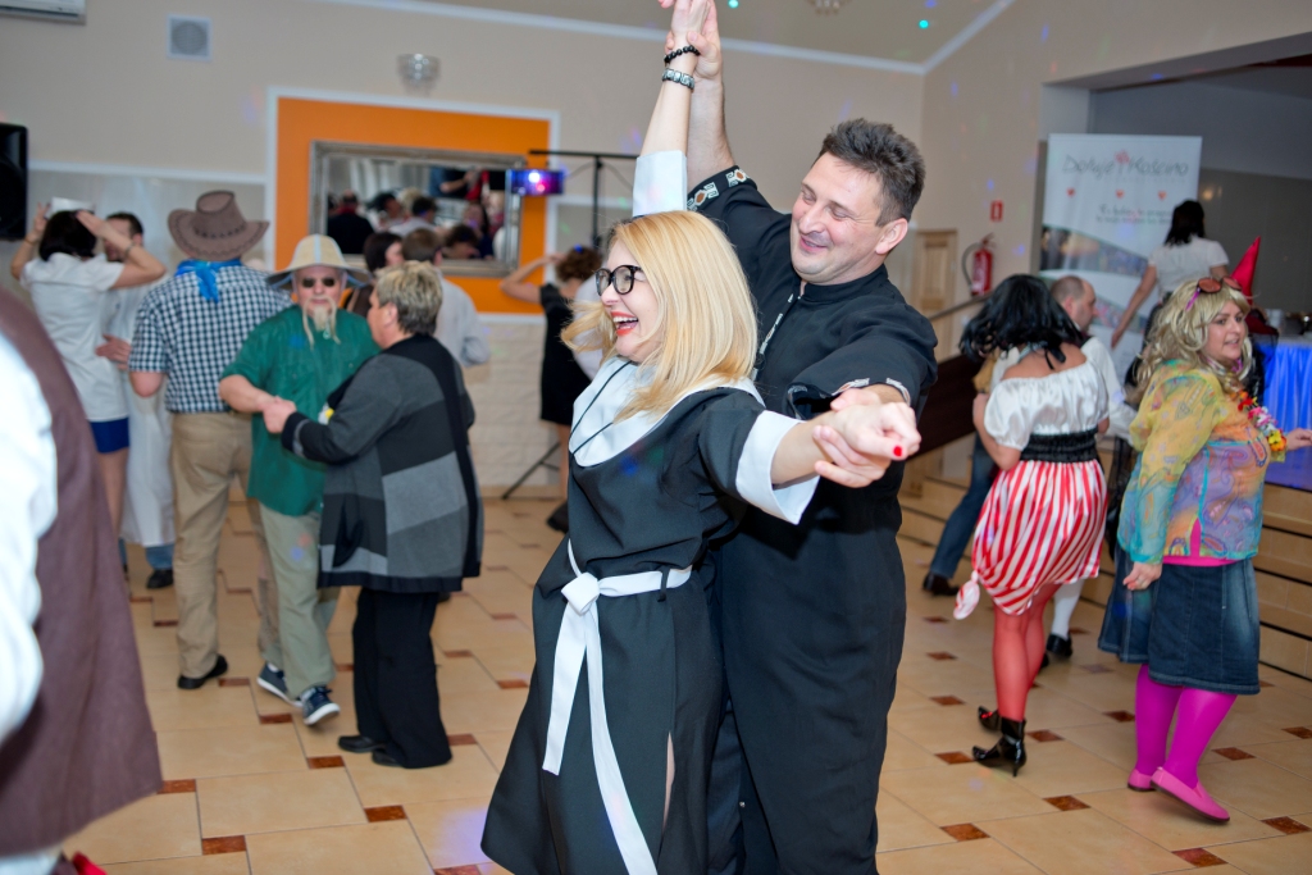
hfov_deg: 54.4
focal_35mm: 35
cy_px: 438
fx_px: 1276
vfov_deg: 37.9
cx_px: 656
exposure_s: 1/320
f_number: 2.8
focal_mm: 35
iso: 320
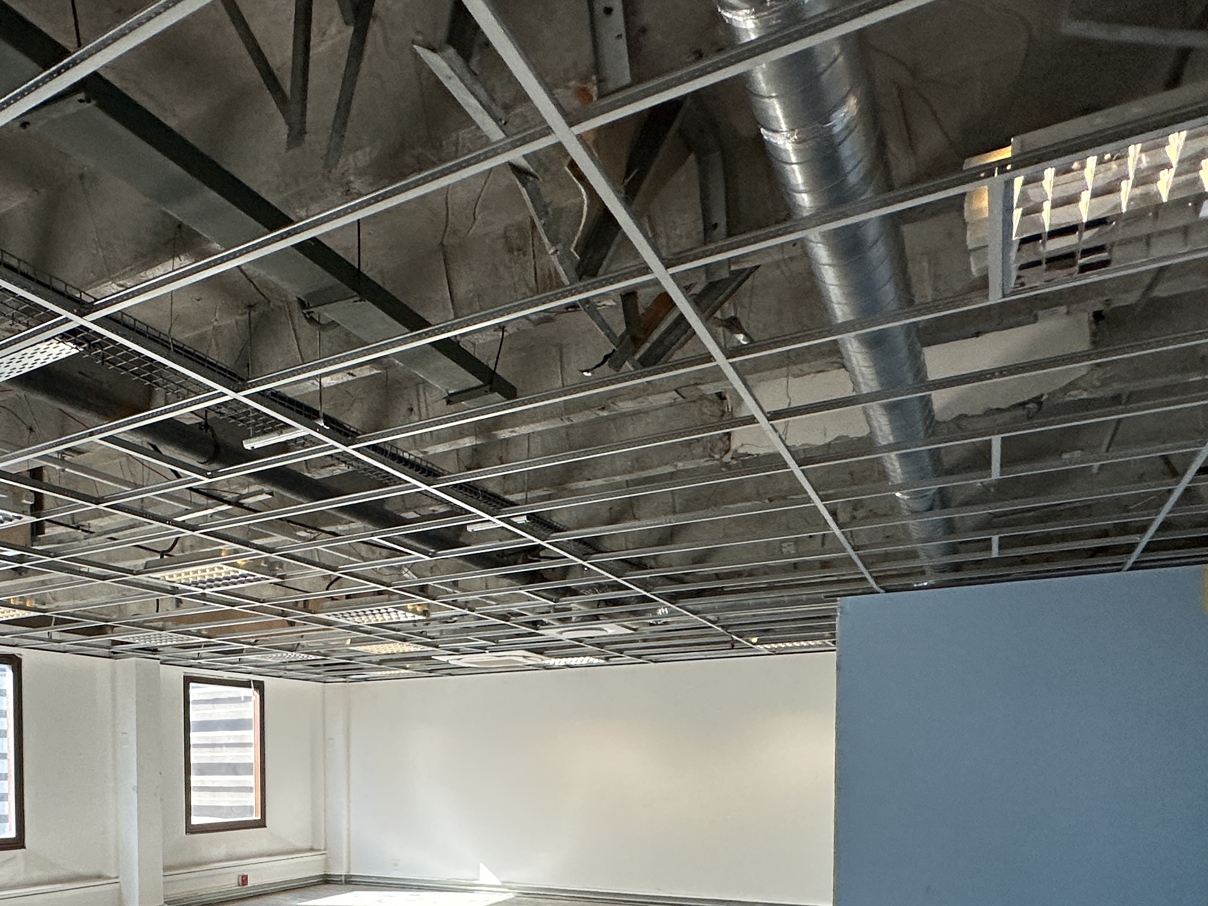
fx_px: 1012
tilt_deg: -1.9
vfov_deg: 44.2
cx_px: 284
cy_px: 804
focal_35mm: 29
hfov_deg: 58.1
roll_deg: -0.5
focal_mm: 2.22
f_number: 2.2
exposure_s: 1/100
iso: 125
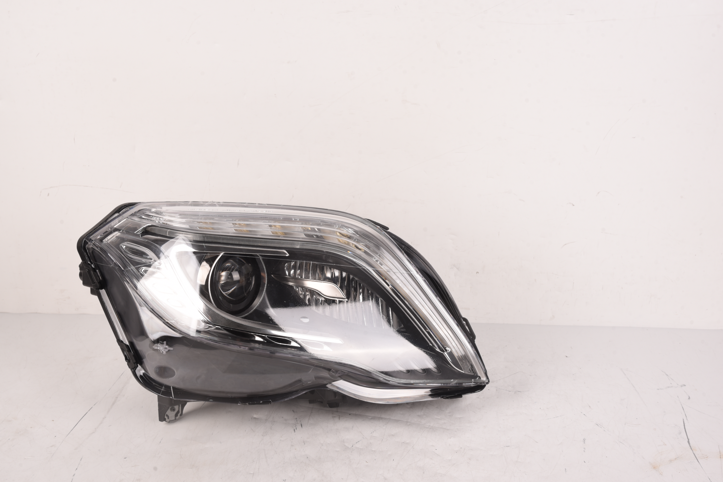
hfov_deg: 48.4
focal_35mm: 40
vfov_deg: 33.4
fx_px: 804
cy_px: 241
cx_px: 362
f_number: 13
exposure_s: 1/100
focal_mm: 40
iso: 100
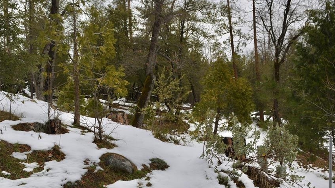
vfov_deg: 28.3
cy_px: 114
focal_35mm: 42
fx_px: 373
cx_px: 177
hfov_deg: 48.3
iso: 100
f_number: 9
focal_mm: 22
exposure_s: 1/200
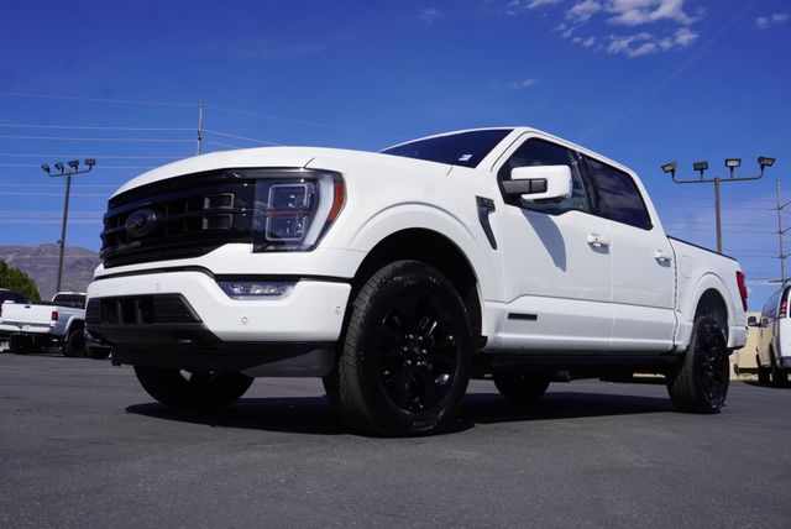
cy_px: 264
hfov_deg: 59.4
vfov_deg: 41.8
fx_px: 693
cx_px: 396
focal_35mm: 32
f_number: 10
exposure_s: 1/320
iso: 100
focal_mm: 21
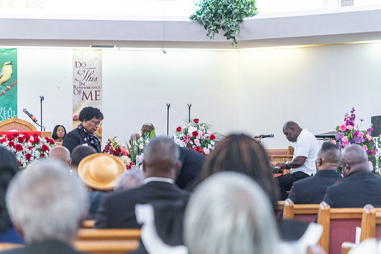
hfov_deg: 17.0
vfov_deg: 11.4
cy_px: 127
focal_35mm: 121
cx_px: 190
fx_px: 1275
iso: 500
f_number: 4
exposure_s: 1/30
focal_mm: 120
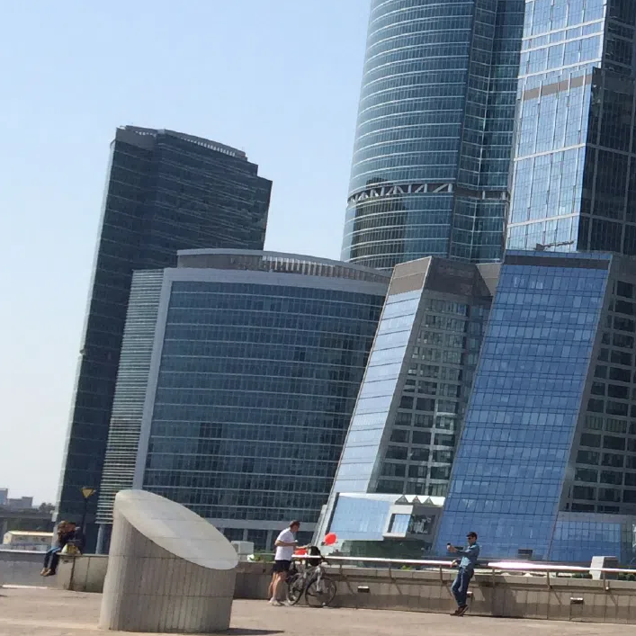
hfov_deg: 17.4
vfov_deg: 19.1
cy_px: 147
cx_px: 946
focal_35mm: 90
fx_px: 1871
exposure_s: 1/2564
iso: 40
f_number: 2.2
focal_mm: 4.12
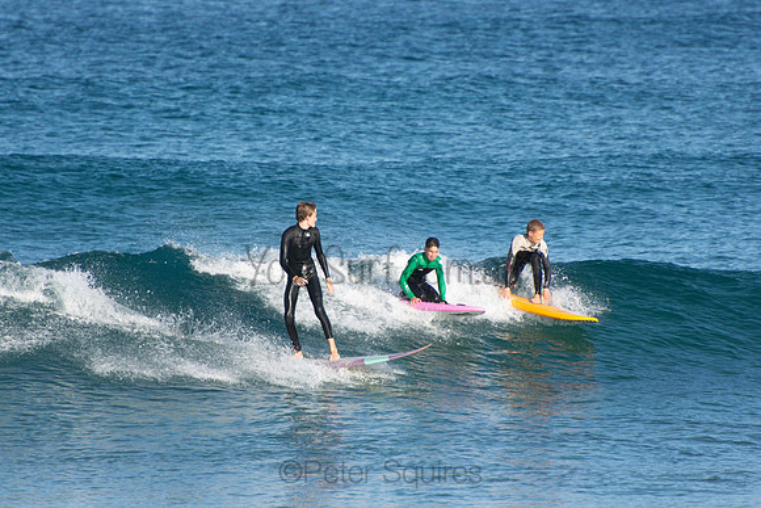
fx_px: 12686
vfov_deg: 2.3
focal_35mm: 600
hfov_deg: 3.4
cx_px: 380
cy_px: 254
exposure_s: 1/1000
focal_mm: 400
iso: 280
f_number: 5.6
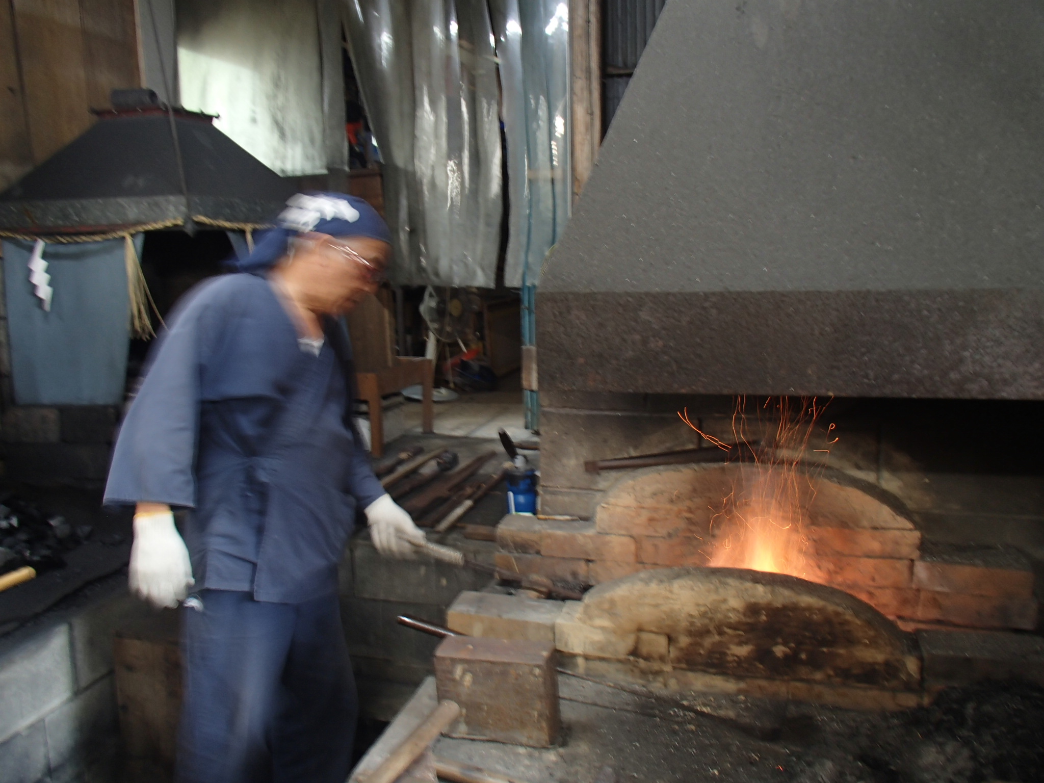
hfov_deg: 63.4
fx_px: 844
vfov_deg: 49.7
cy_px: 392
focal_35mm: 28
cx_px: 522
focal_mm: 5
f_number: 3.9
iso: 100
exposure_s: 1/2
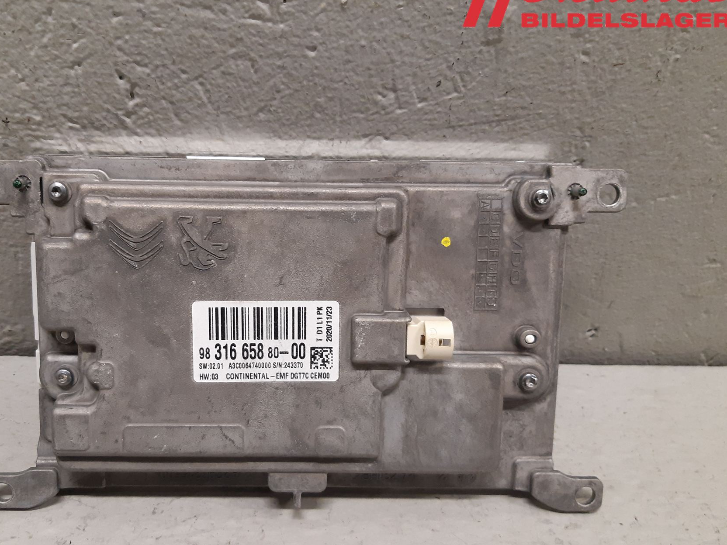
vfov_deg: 44.1
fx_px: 672
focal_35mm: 32
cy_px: 289
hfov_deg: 56.3
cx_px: 284
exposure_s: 1/50
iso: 200
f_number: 1.7
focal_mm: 3.93
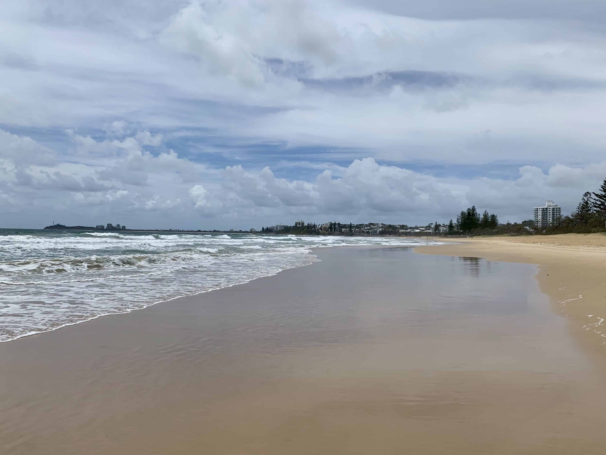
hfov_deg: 67.3
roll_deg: -2.2
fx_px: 455
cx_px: 303
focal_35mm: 26
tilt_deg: +1.9
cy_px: 228
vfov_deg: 53.1
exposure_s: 1/7407
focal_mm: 4.25
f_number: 1.8
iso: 25
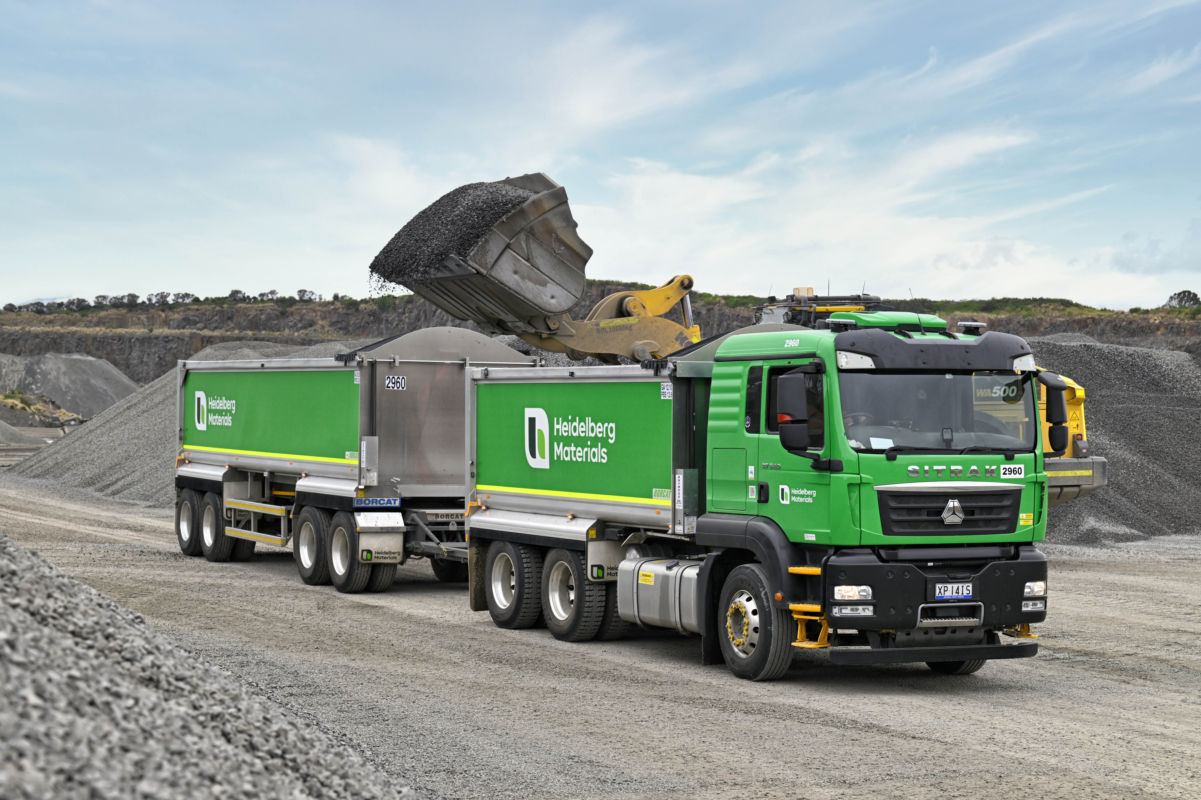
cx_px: 600
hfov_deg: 28.8
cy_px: 400
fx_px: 2335
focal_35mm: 70
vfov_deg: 19.5
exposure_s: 1/640
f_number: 7.1
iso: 400
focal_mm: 70
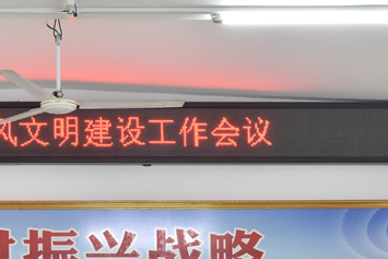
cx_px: -33
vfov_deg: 11.0
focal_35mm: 122
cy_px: 318
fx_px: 1320
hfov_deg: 16.3
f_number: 6.3
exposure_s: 1/50
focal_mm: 29
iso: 1000
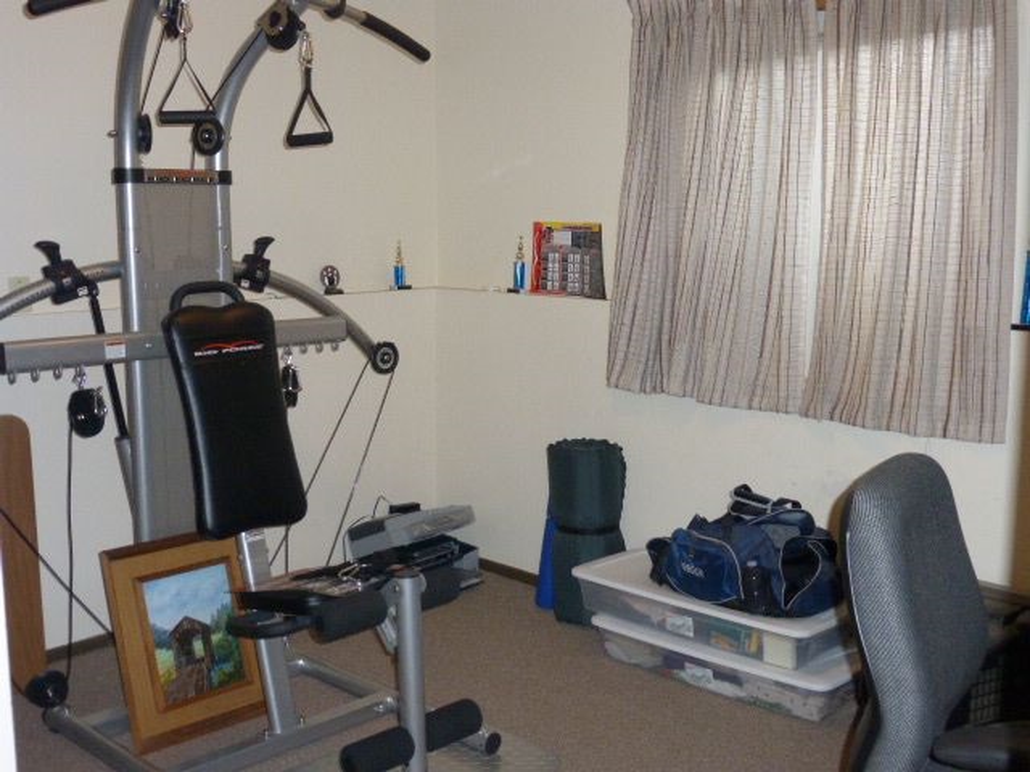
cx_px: 515
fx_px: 1160
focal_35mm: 39
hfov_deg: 47.9
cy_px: 386
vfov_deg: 36.8
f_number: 3.9
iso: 320
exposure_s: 1/60
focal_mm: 6.9
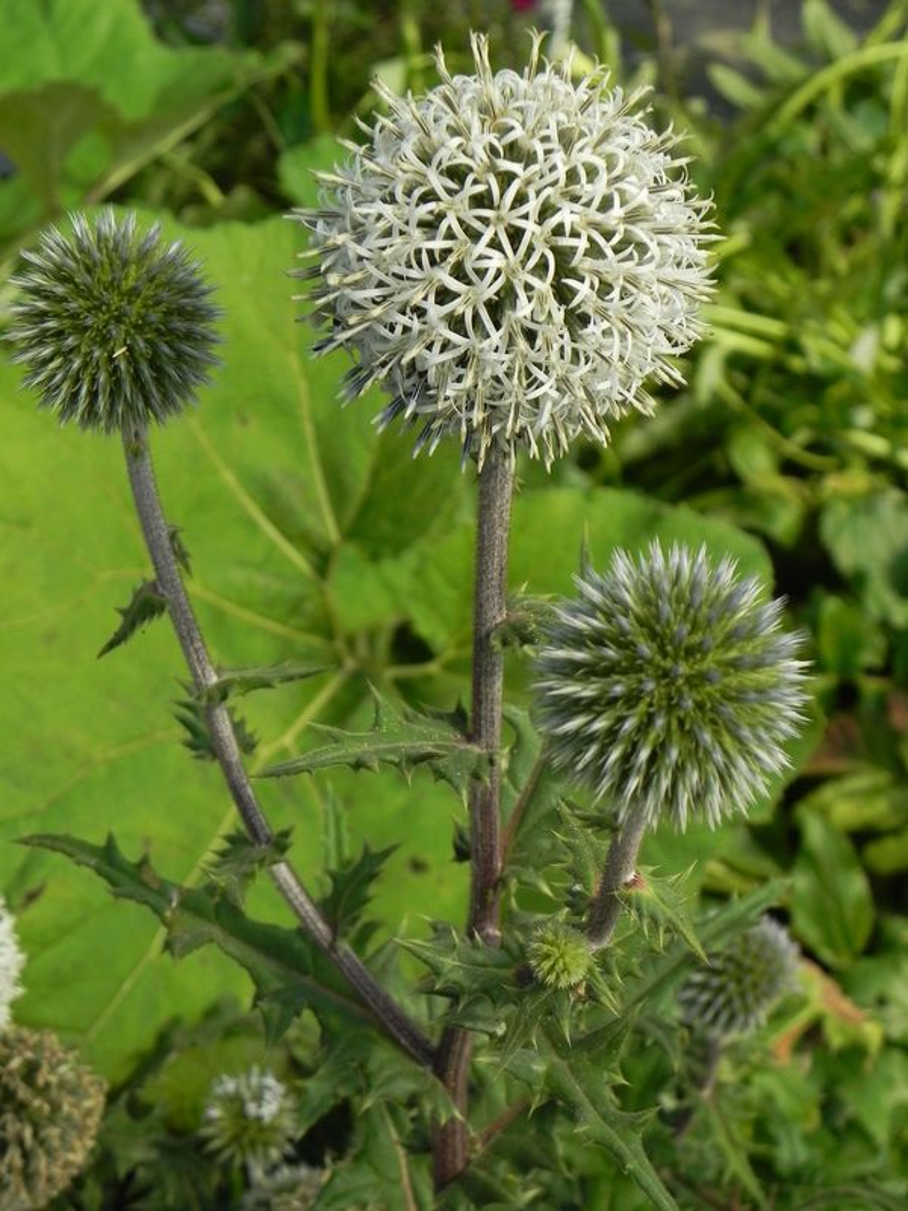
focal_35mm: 75
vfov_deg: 26.0
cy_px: 606
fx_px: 2623
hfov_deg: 19.6
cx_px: 454
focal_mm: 13.4
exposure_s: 1/640
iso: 160
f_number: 4.5
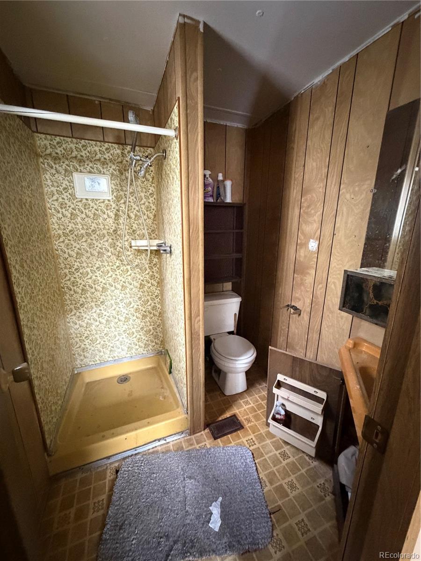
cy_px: 280
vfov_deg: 102.1
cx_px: 210
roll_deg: -0.5
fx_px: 227
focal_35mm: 14
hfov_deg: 85.7
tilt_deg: -14.1
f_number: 2.2
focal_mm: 2.22
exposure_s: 1/45
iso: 1250
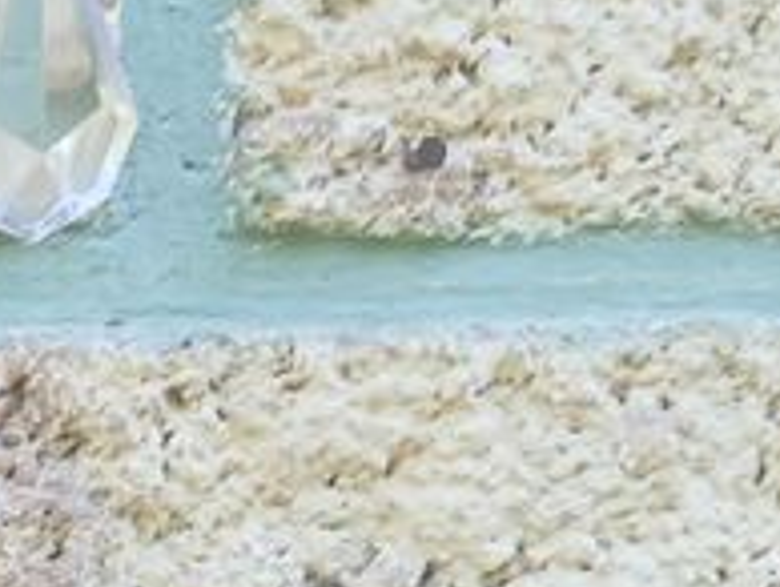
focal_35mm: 134
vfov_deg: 10.0
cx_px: -491
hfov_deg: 13.6
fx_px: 3023
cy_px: 1275
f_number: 1.8
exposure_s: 1/50
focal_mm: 3.98
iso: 40
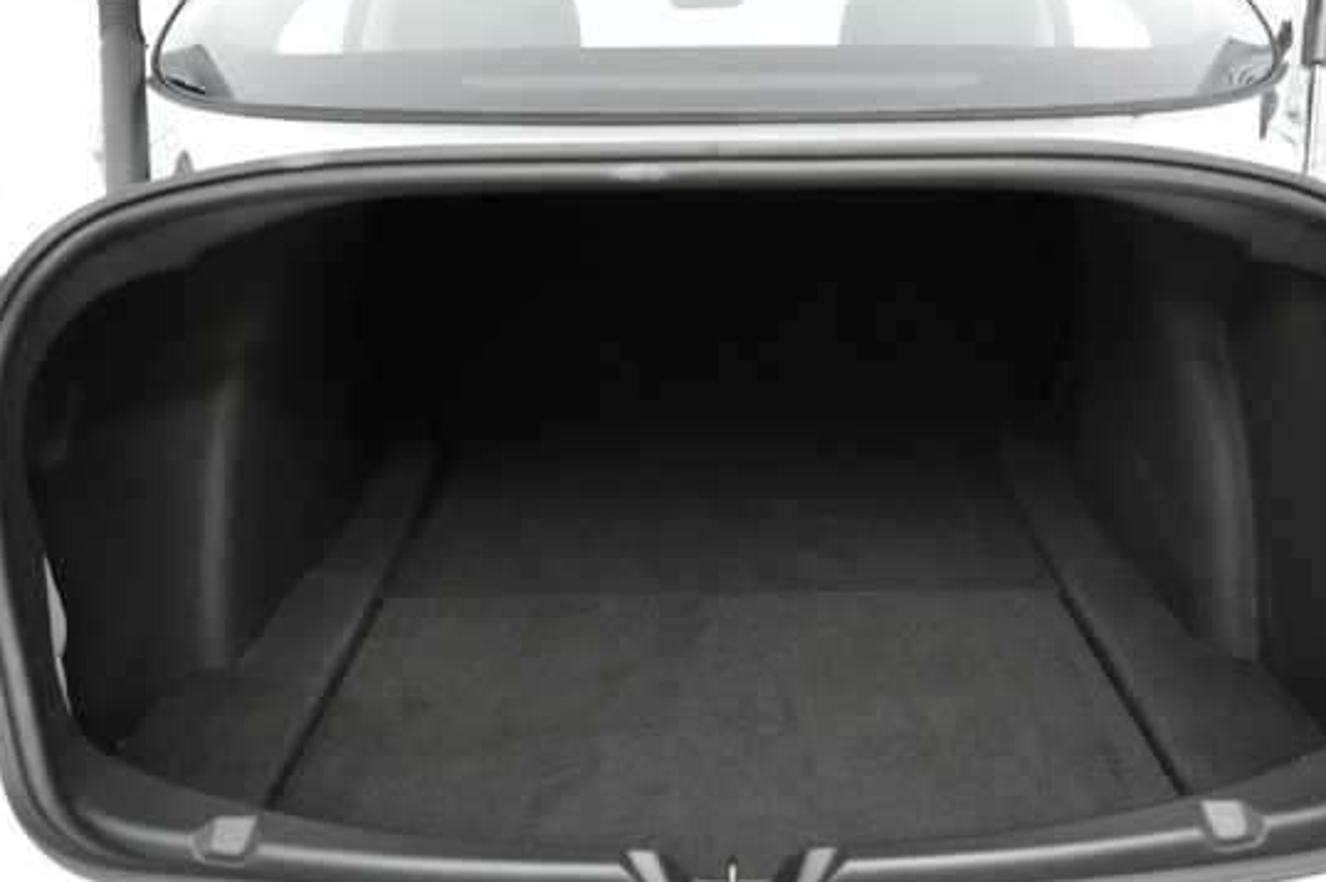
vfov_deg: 42.2
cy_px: 472
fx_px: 1141
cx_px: 719
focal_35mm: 31
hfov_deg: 60.2
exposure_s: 1/160
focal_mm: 26
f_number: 2.8
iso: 8000
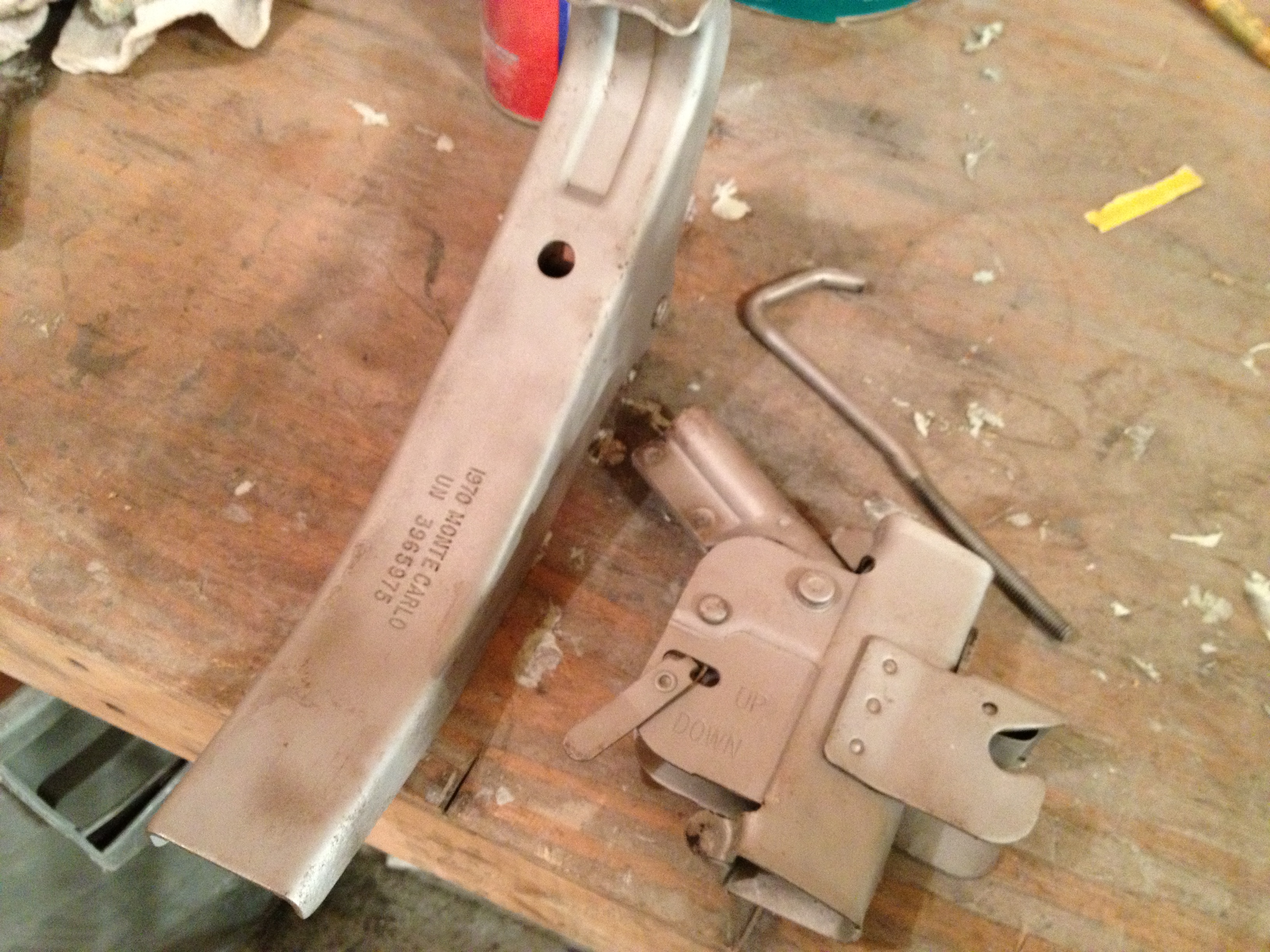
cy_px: 476
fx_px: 1284
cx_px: 635
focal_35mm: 35
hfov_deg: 52.6
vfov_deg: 40.7
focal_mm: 4.28
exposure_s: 1/20
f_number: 2.4
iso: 400
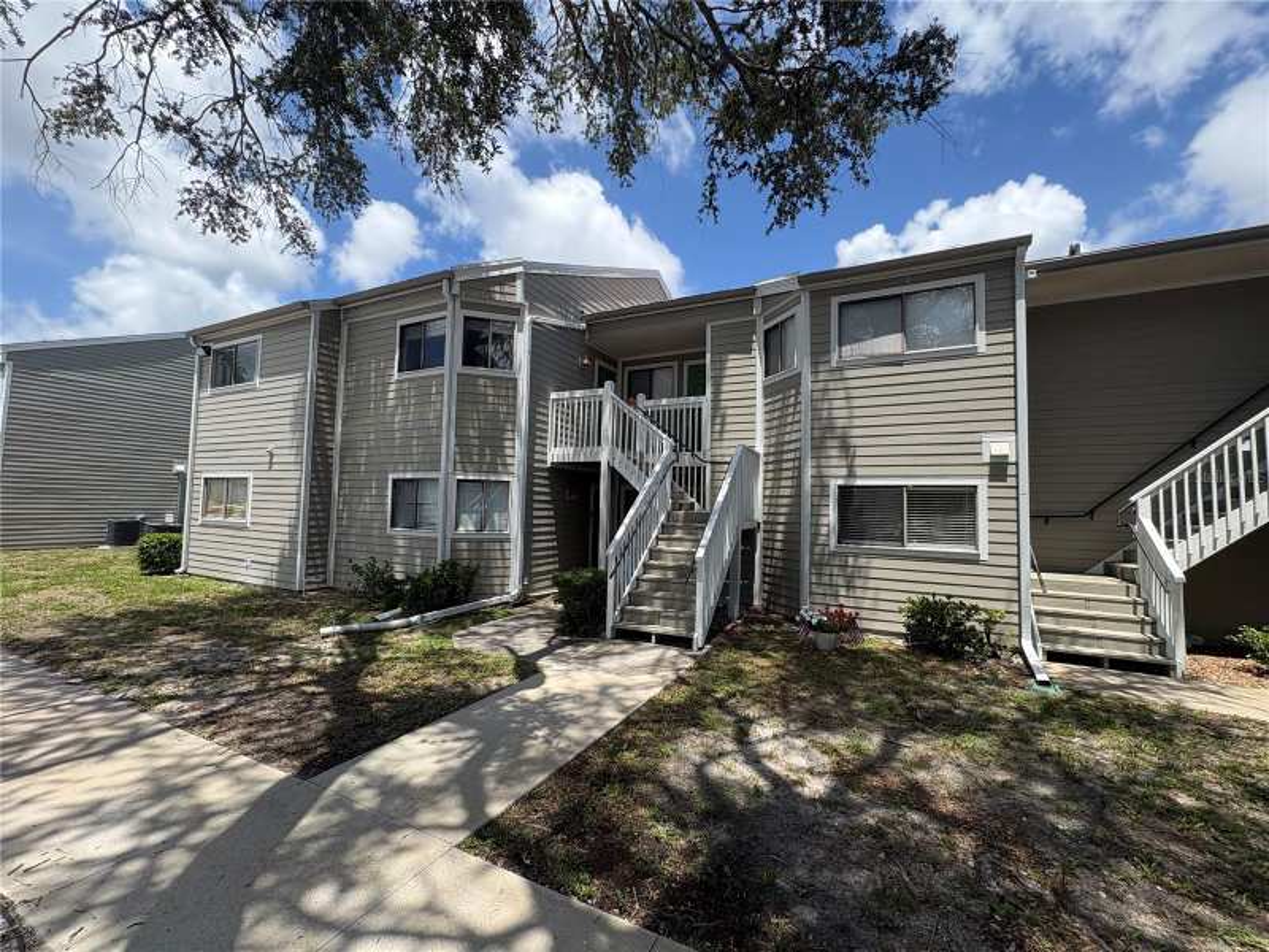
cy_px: 476
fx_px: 513
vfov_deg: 85.7
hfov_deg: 102.1
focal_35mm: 14
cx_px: 634
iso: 50
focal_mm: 2.22
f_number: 2.2
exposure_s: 1/1006
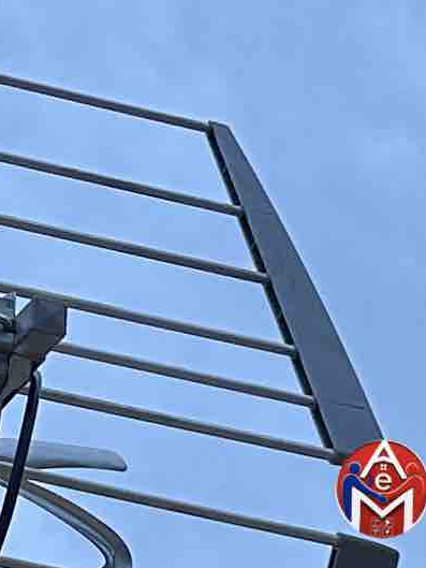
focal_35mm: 198
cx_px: -31
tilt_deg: +37.0
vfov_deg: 10.0
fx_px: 3248
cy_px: 215
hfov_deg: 7.5
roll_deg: -3.1
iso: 125
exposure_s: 1/104
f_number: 1.5
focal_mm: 5.7
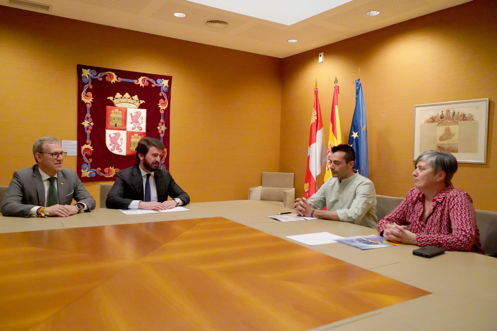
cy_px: 166
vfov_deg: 47.9
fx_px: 373
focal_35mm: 27
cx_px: 248
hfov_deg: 67.4
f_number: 4
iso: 12800
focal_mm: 27
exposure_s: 1/320
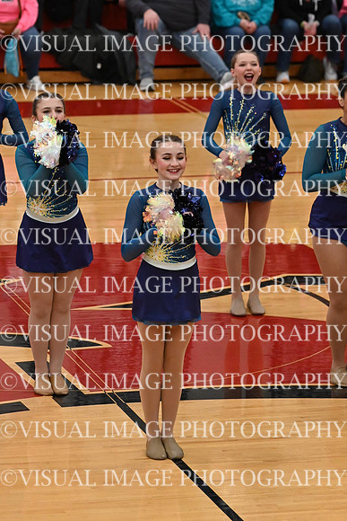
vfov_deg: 9.8
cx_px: 174
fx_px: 3034
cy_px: 260
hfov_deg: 6.5
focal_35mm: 210
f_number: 4
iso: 6400
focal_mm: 140
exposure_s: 1/400
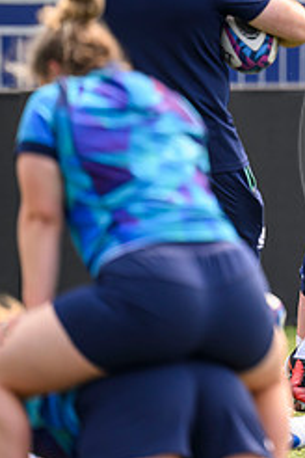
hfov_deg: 1.4
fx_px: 12644
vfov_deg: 2.1
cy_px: 106
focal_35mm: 995
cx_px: 462
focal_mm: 400
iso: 500
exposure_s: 1/1250
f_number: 2.8
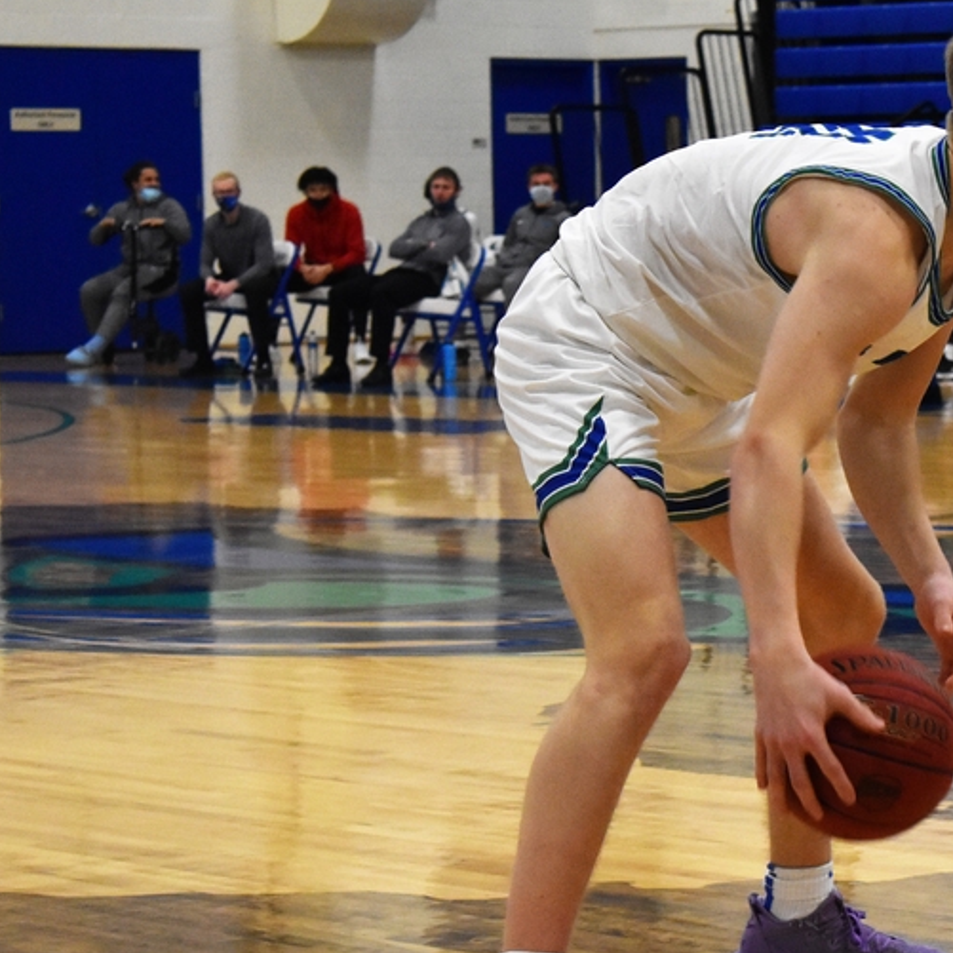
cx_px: 856
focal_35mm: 140
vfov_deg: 12.5
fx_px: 4356
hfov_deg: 12.4
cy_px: 583
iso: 3200
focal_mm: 55
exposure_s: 1/200
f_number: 5.6
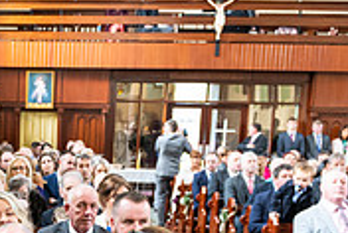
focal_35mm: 79
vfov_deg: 16.4
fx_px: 765
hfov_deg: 23.9
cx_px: -42
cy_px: 301
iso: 800
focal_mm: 24
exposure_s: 1/60
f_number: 3.5
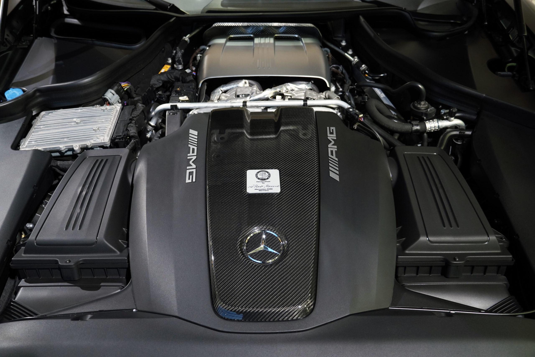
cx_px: 268
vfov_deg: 38.4
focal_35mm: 34
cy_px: 178
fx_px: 513
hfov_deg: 55.1
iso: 500
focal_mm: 23
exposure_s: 1/40
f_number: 4
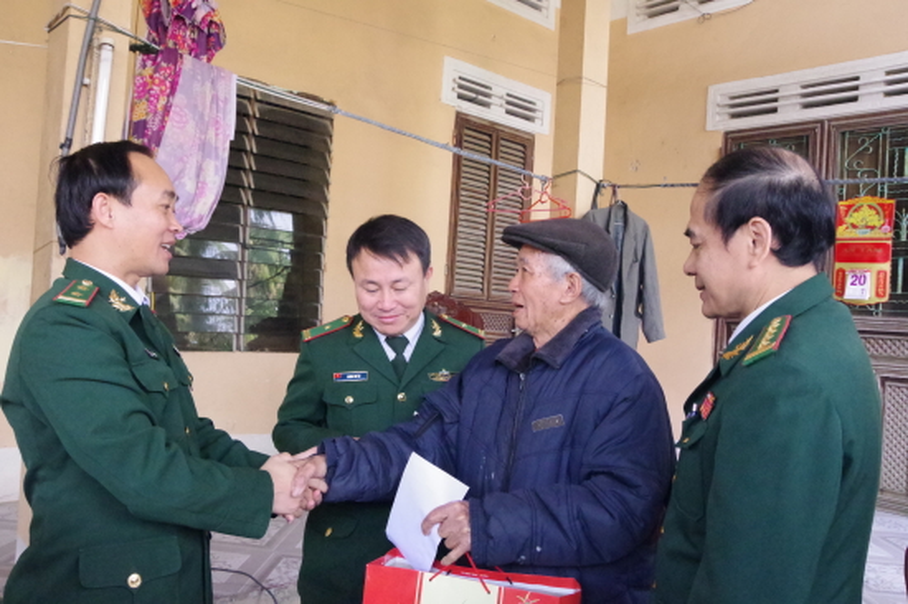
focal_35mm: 31
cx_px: 454
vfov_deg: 42.3
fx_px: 781
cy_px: 302
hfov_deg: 60.3
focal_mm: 21
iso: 12800
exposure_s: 1/400
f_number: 8
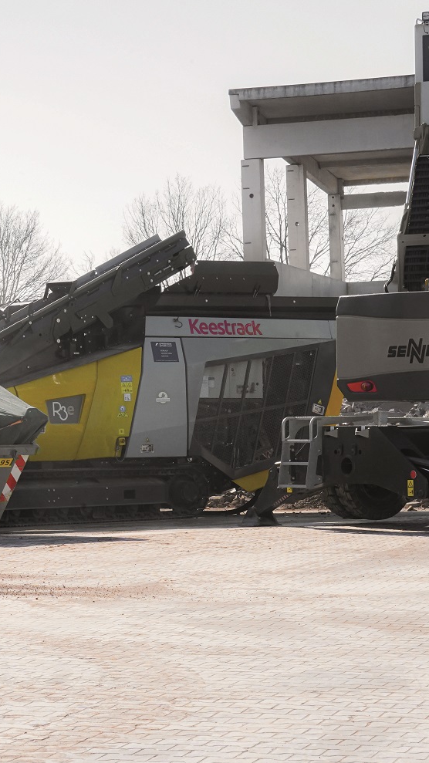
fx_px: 2185
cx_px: 61
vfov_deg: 19.8
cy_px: 380
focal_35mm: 108
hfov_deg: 11.2
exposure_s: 1/500
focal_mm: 68
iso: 2000
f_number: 22
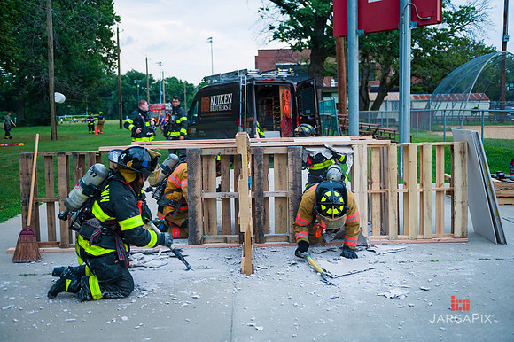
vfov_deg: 35.0
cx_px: 257
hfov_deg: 50.7
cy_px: 171
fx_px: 542
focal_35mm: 38
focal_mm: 38
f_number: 3.2
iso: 1600
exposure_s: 1/200
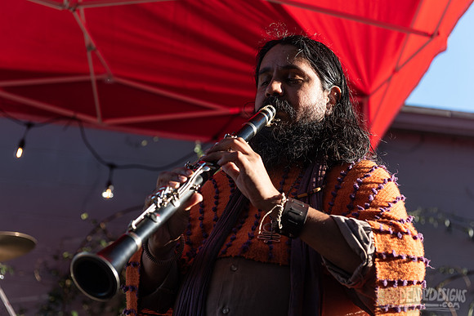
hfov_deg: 28.8
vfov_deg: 19.5
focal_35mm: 70
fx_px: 922
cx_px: 237
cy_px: 158
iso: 200
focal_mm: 70
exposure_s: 1/500
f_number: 4.5
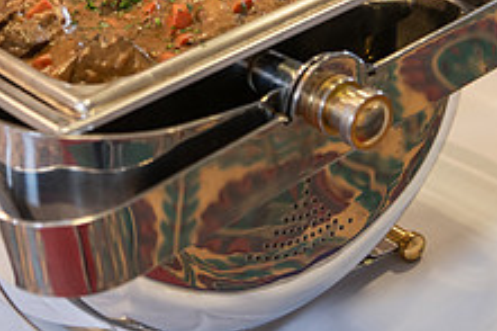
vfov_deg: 12.9
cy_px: 12
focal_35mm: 105
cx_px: 103
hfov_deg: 19.3
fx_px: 1448
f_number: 3.5
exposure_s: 1/80
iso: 500
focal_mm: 40
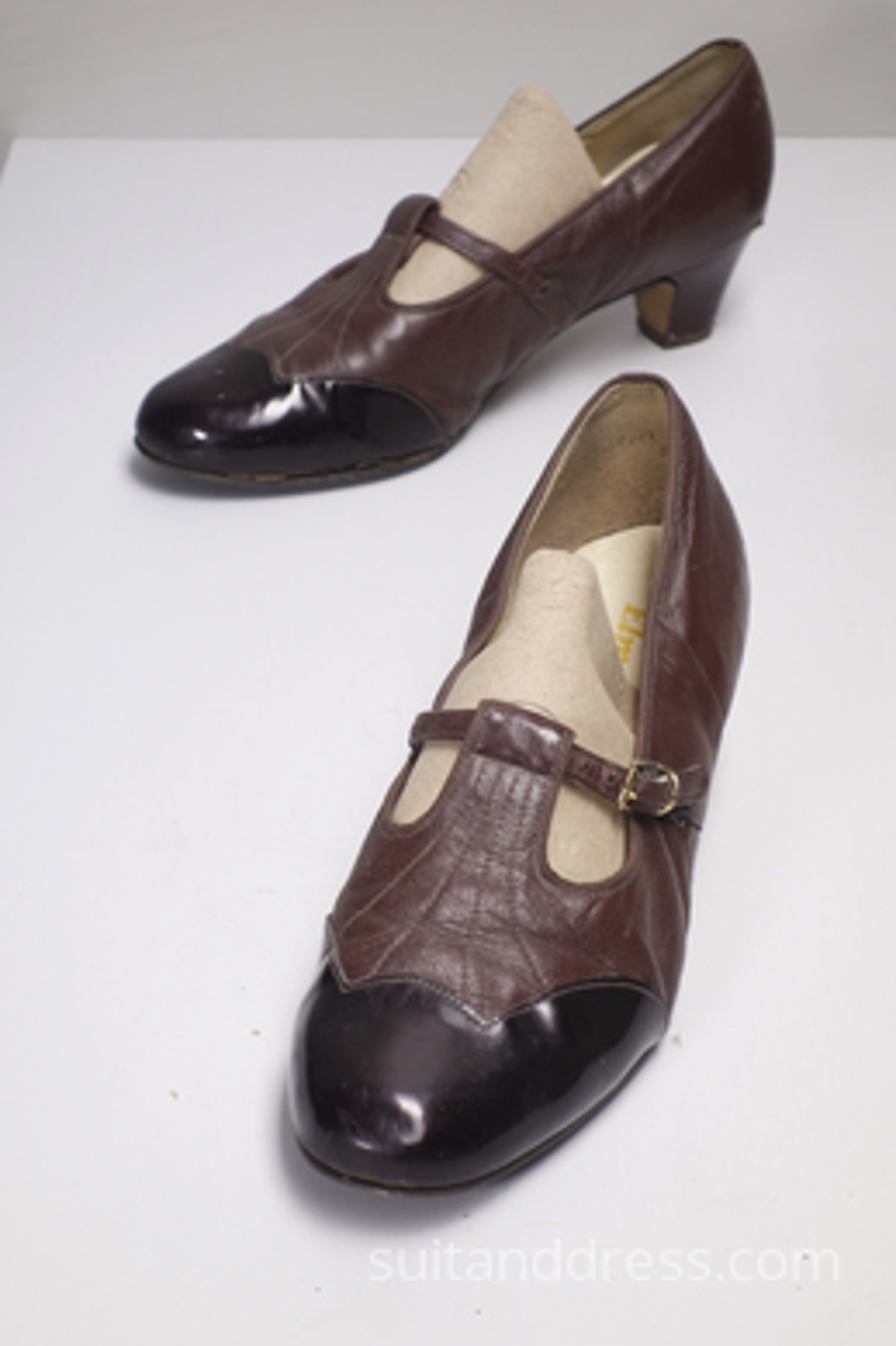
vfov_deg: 23.7
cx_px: 448
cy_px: 673
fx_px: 3213
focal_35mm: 86
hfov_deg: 15.9
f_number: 4.5
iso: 500
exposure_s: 1/100
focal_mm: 31.83
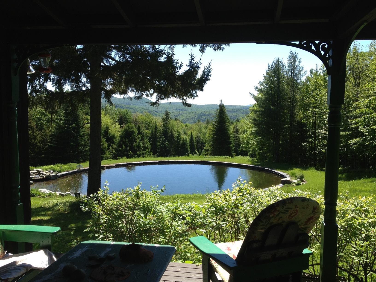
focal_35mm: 35
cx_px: 188
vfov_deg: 40.7
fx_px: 380
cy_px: 141
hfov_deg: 52.6
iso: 50
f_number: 2.4
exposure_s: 1/836
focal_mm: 4.28
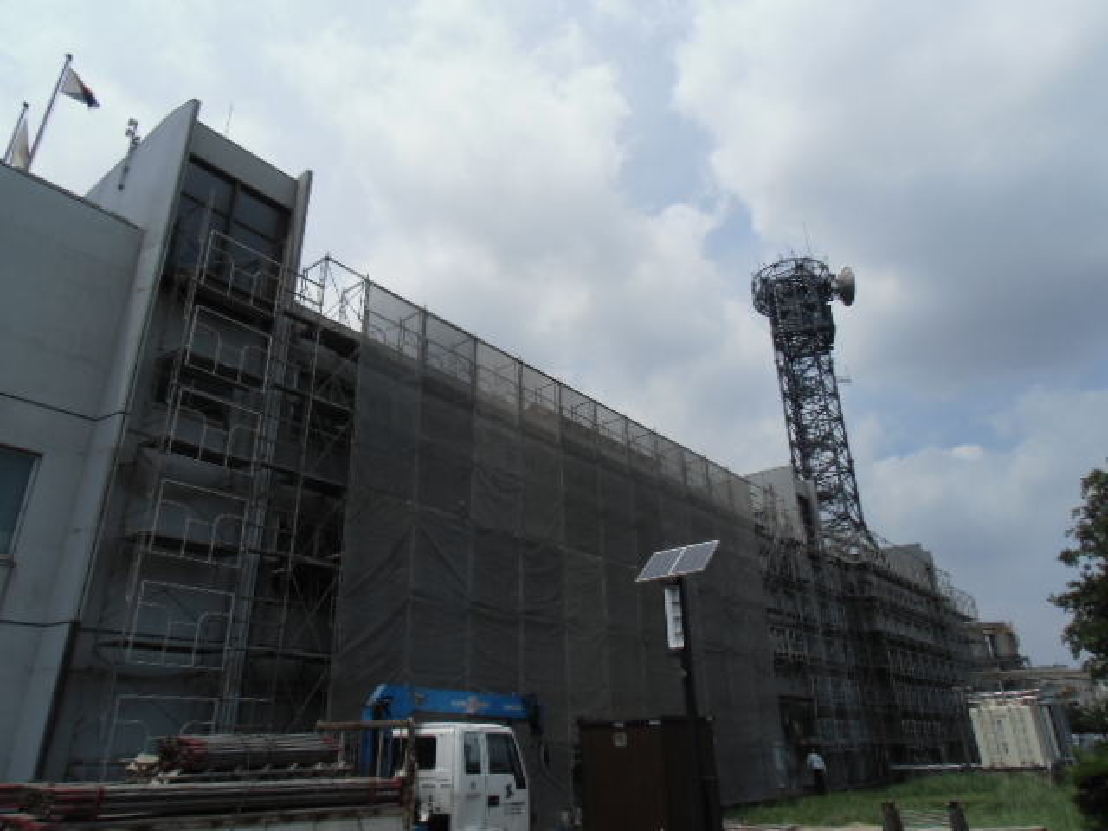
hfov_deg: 71.6
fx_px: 768
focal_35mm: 24
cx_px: 554
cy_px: 416
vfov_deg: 56.8
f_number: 7.9
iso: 64
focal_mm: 4.24
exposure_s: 1/200
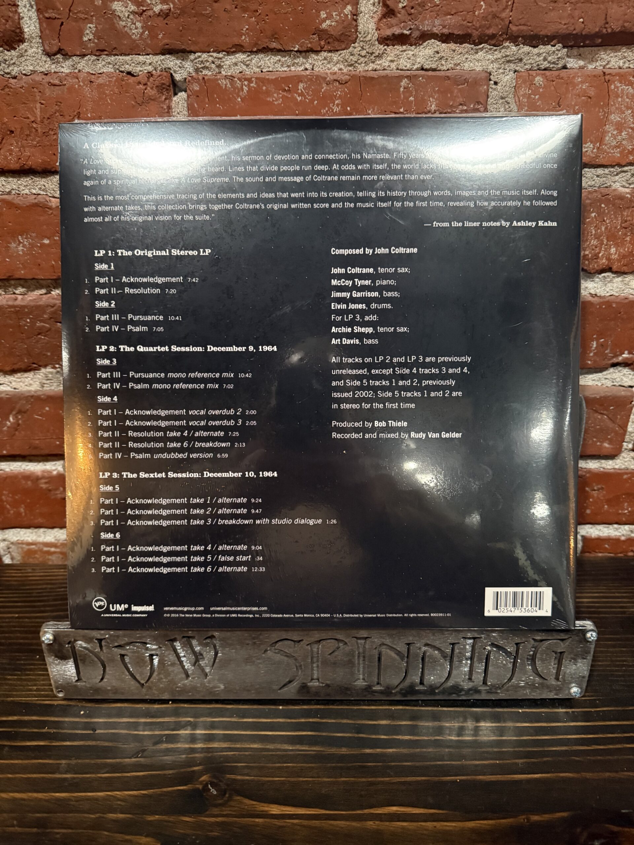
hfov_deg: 56.8
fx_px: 586
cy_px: 422
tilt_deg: -25.9
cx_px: 317
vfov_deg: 71.6
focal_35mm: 24
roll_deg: +0.8
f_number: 1.78
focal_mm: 6.76
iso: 1000
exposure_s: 1/30
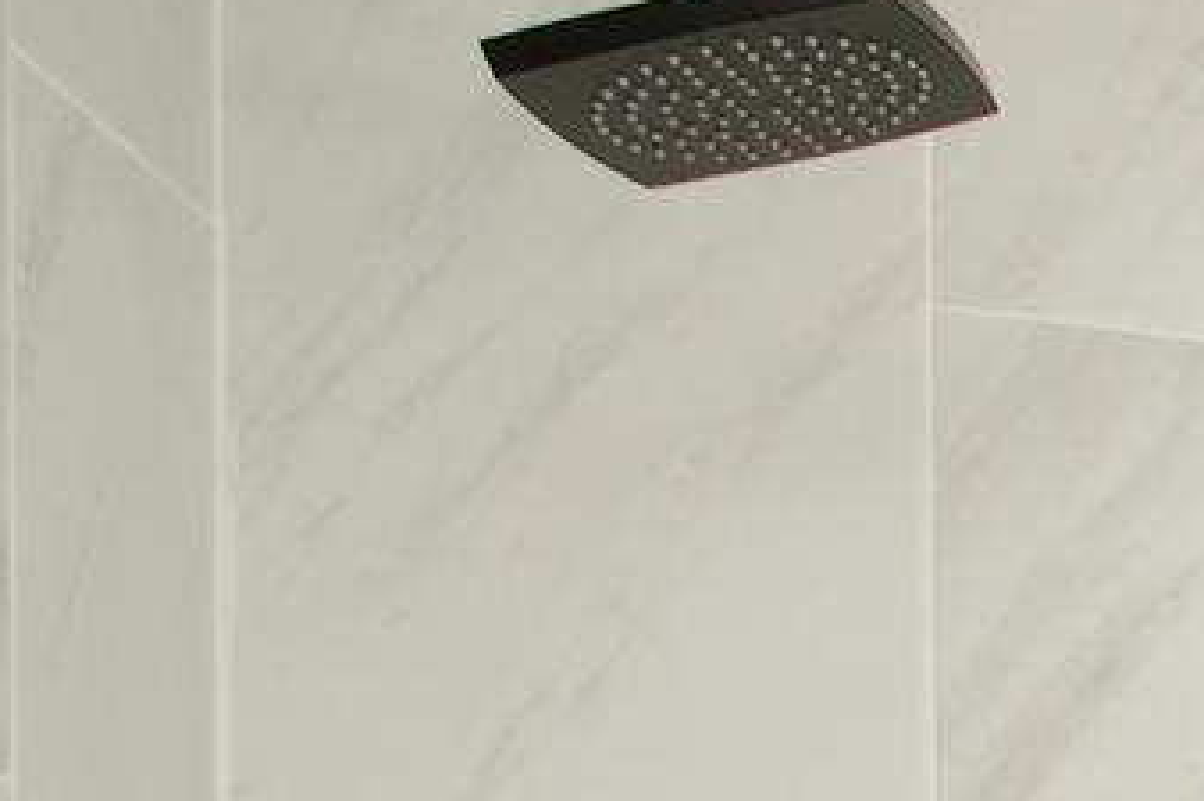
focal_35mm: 91
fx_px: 3042
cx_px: 2889
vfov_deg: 13.7
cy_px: 1355
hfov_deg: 14.5
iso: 320
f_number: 7.1
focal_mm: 10
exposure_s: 1/125
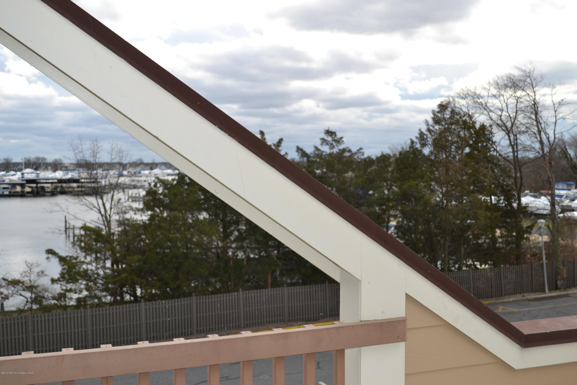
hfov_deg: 49.6
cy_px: 192
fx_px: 625
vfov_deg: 34.2
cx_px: 288
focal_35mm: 39
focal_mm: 26
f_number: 5.6
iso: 100
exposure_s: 1/200
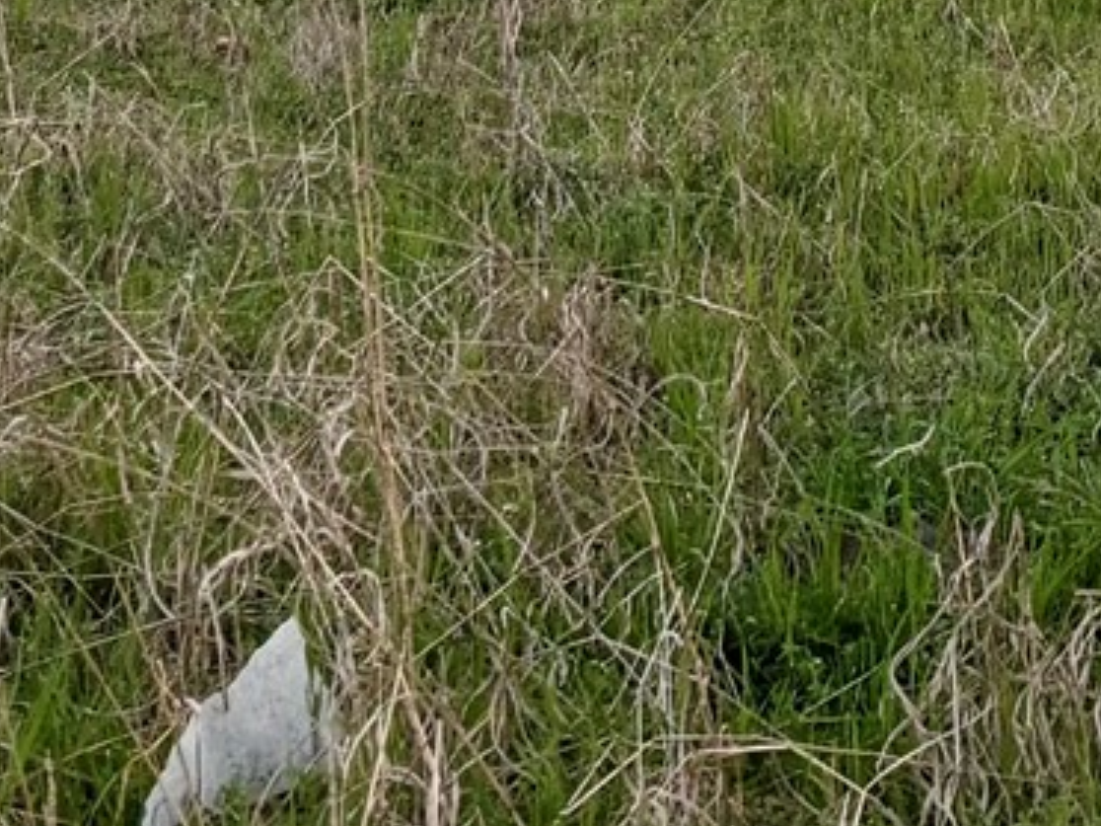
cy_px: -832
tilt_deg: +2.0
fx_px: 4548
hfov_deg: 13.7
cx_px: 841
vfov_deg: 9.7
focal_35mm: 143
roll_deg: -0.5
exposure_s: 1/251
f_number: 1.6
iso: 40
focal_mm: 5.96
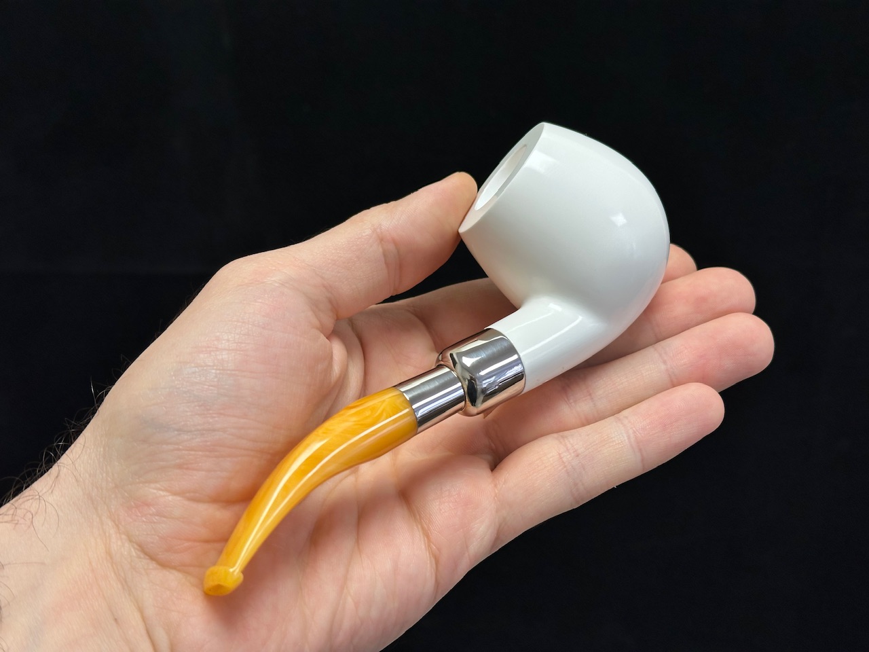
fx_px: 1205
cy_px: 326
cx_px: 434
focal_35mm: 48
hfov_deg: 39.7
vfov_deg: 30.3
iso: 40
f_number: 1.78
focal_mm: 6.86
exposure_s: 1/125
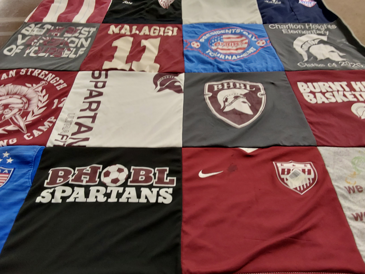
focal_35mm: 28
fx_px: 295
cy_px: 137
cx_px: 182
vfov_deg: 49.7
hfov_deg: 63.4
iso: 125
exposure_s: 1/60
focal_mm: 2.91
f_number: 1.9
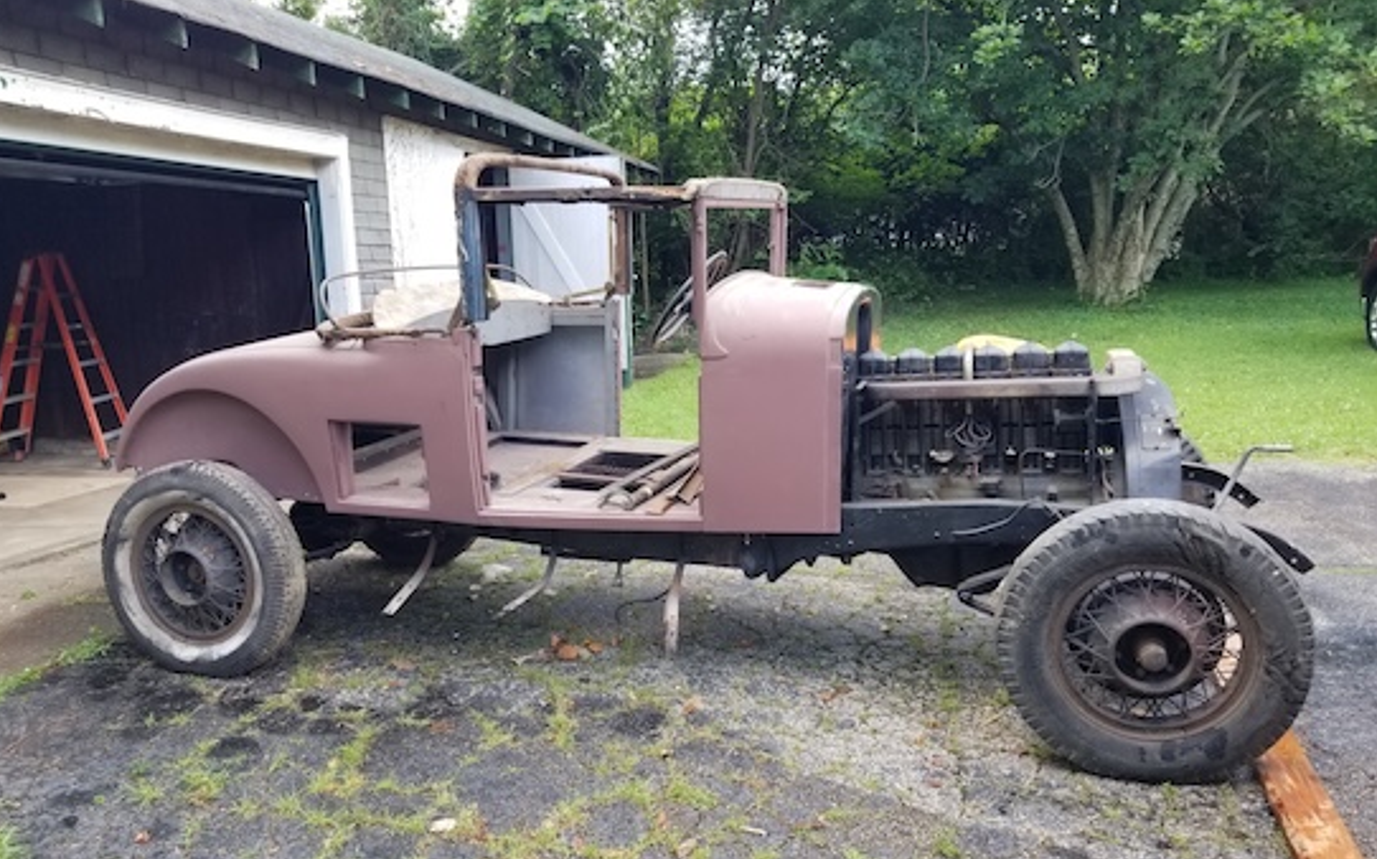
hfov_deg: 66.5
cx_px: 681
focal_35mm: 28
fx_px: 1050
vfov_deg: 44.4
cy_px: 459
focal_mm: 4.25
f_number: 1.7
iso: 50
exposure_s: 1/179
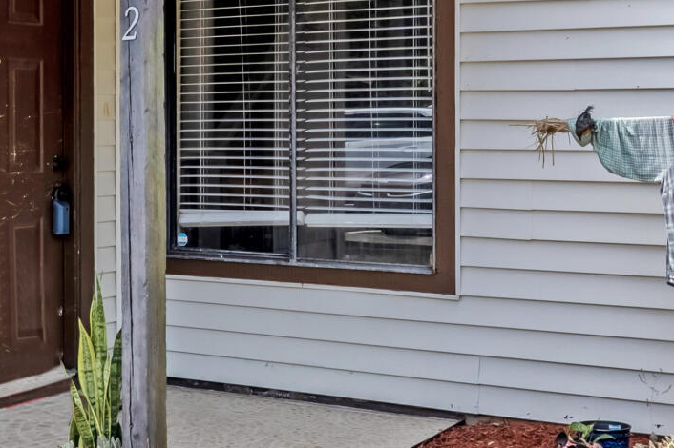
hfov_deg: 28.8
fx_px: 1312
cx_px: 307
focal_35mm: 70
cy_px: 123
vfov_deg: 19.3
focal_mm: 11
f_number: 9
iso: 250
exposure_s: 1/3200
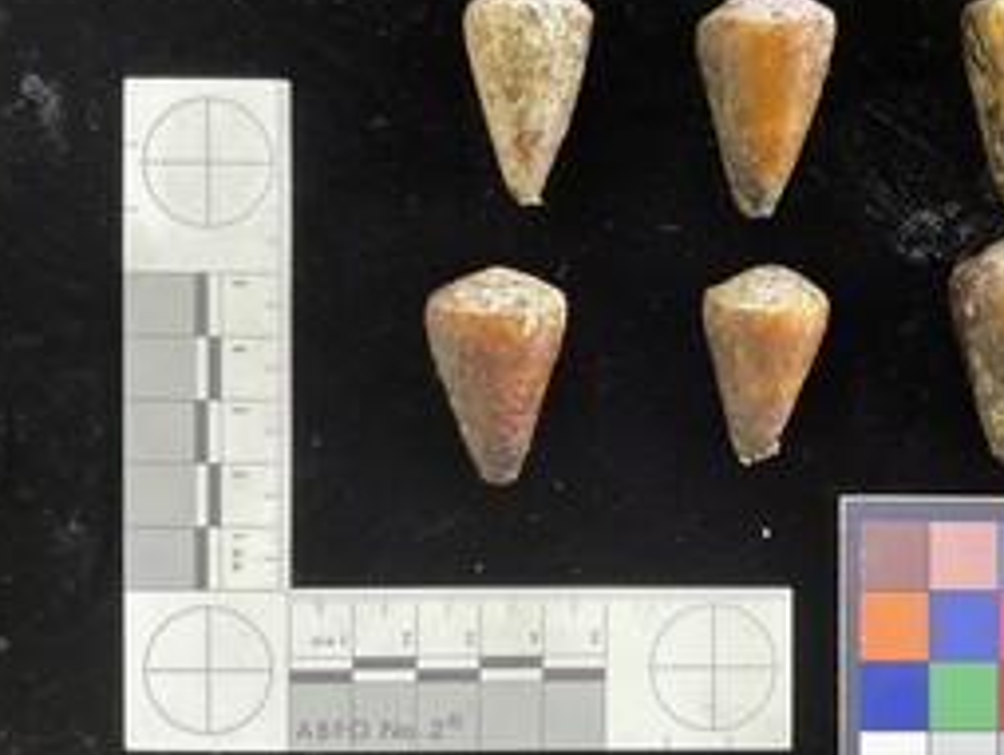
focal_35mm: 40
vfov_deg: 36.0
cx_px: 672
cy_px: 366
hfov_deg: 46.0
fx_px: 1161
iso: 125
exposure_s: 1/50
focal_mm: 3
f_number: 1.8
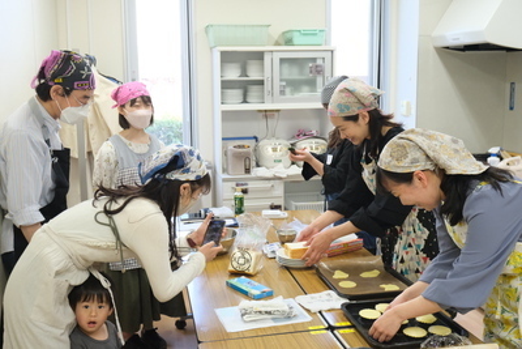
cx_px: 261
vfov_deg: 31.9
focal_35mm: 42
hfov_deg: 46.4
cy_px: 174
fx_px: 609
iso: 3200
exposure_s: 1/320
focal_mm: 28
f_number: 4.5
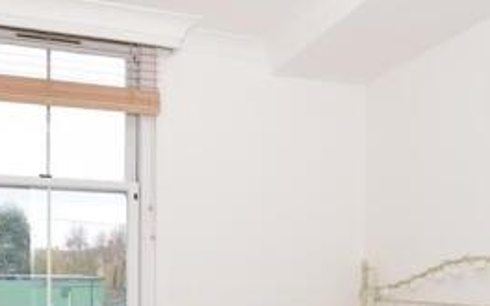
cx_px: 173
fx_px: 507
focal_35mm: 38
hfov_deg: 50.8
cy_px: 285
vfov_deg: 31.7
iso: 400
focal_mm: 10
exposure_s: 1/80
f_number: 8
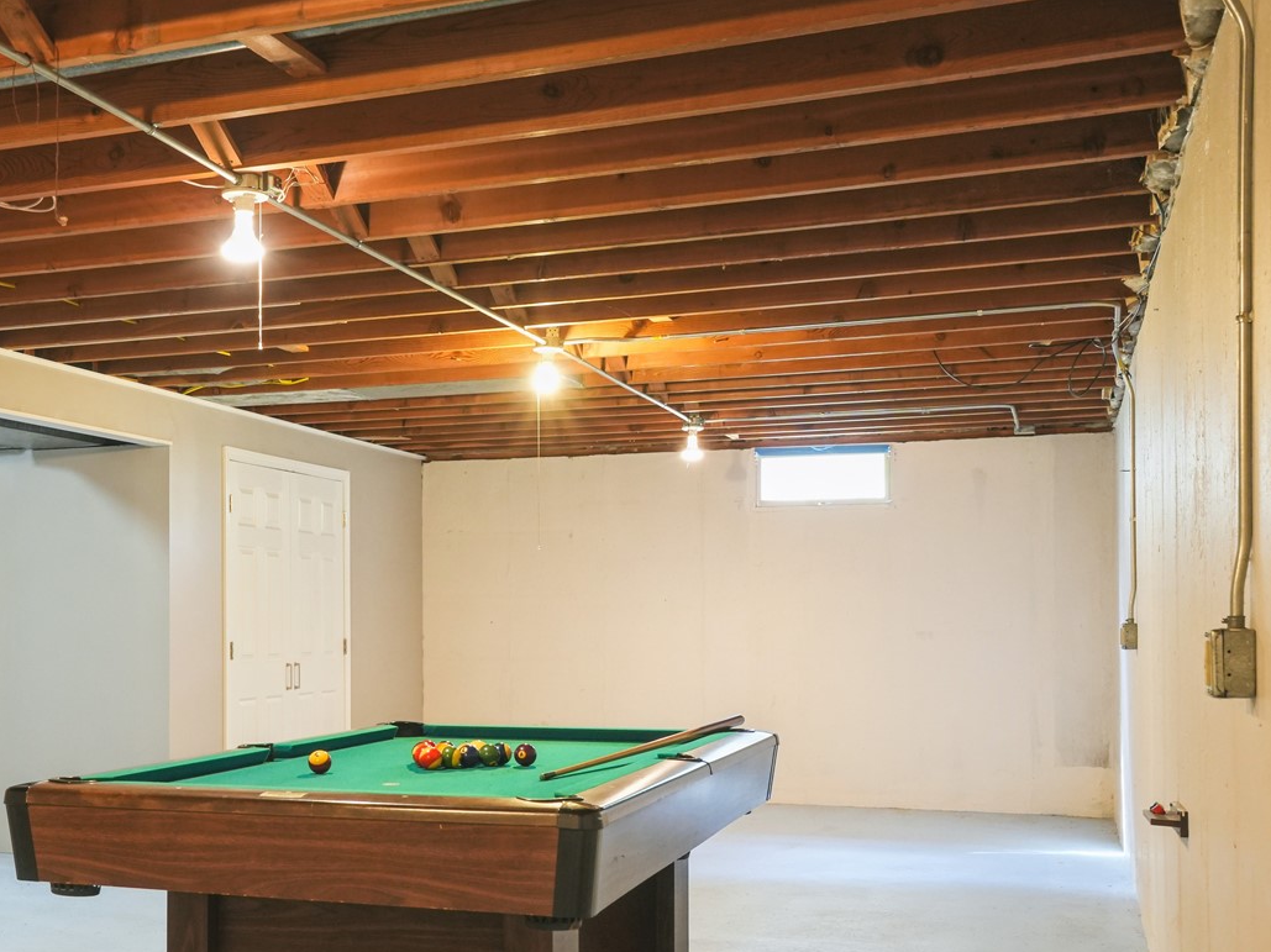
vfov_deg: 31.3
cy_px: 618
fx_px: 1688
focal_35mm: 46
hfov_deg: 39.9
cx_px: 292
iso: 1250
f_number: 8
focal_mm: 29
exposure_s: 1/8
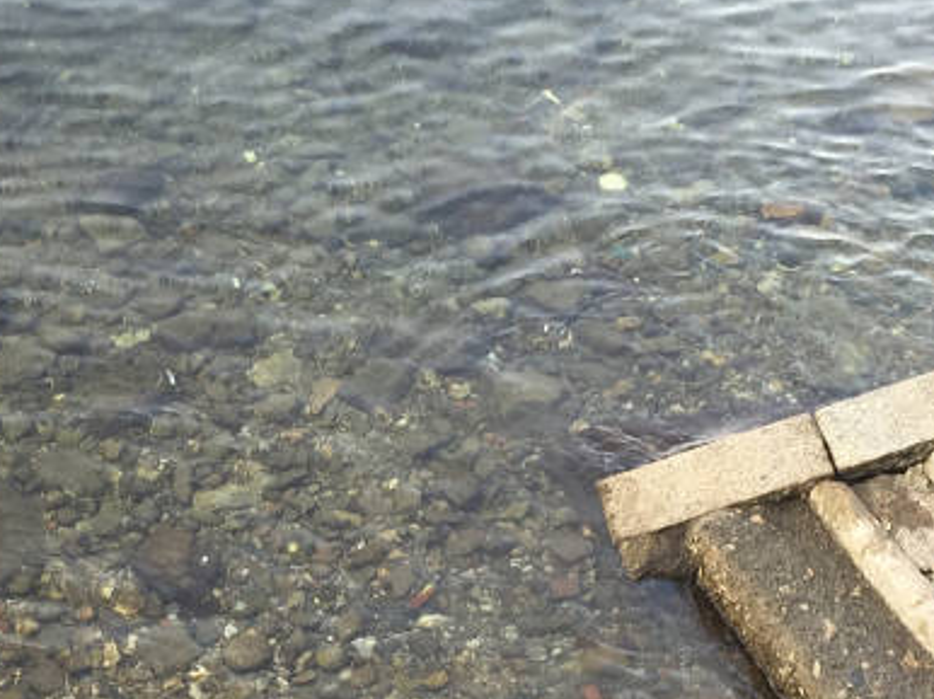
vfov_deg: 18.9
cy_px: 588
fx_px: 2076
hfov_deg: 25.0
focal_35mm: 77
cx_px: 196
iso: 40
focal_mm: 4.15
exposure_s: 1/100
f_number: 2.2
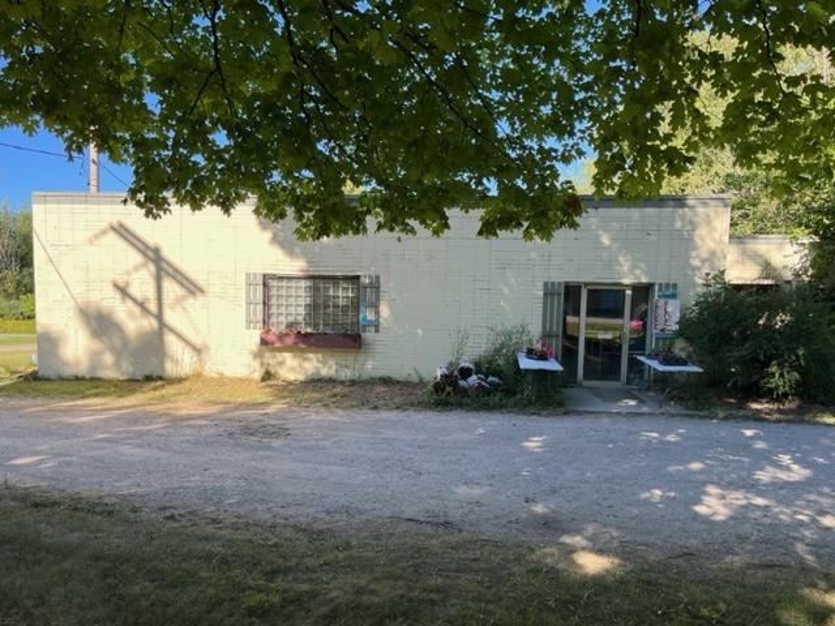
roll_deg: -1.5
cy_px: 313
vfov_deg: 53.1
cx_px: 418
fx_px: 627
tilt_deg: -1.6
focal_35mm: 26
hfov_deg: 67.3
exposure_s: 1/913
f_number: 1.6
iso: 50
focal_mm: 5.1
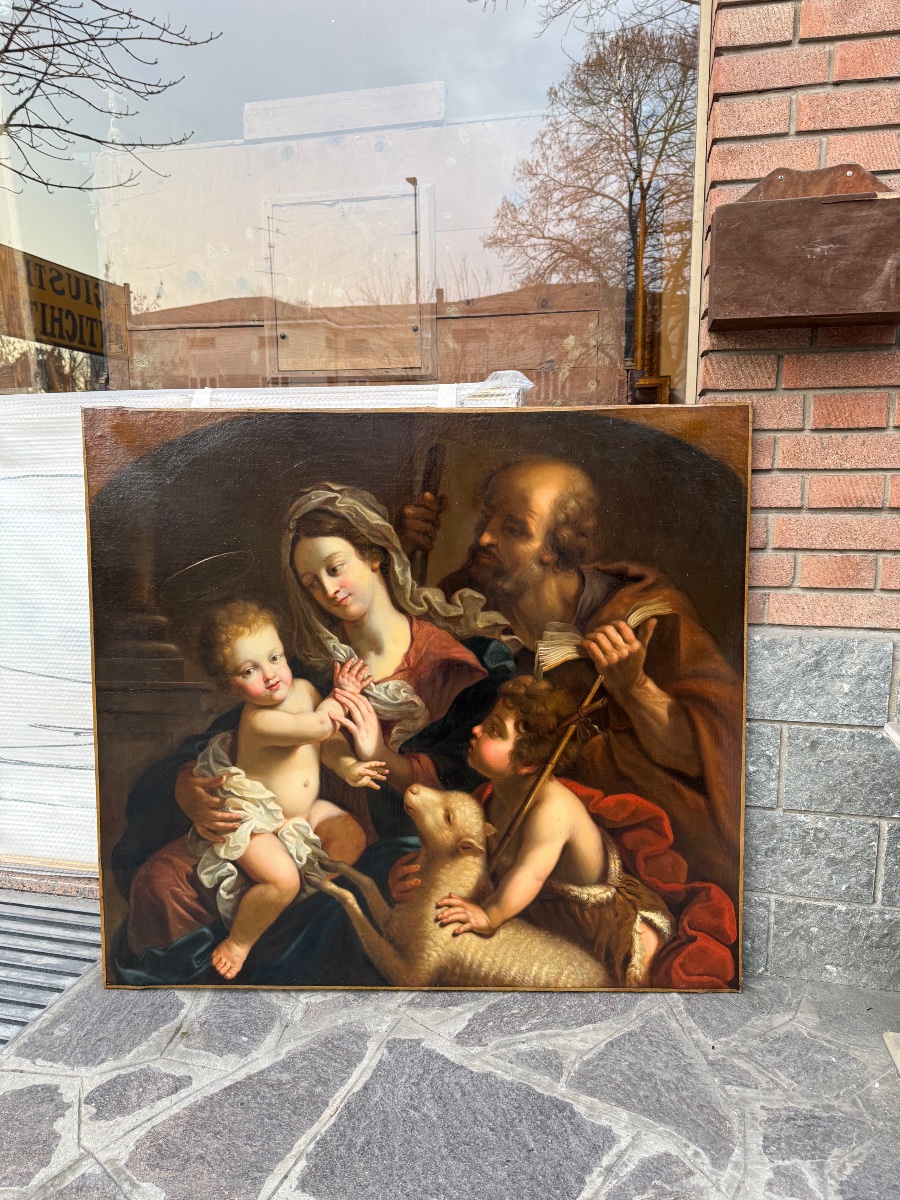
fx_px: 832
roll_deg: +0.0
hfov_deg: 56.8
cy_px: 600
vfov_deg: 71.6
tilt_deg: -8.8
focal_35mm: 24
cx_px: 450
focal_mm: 6.76
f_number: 1.78
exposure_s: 1/100
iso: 160
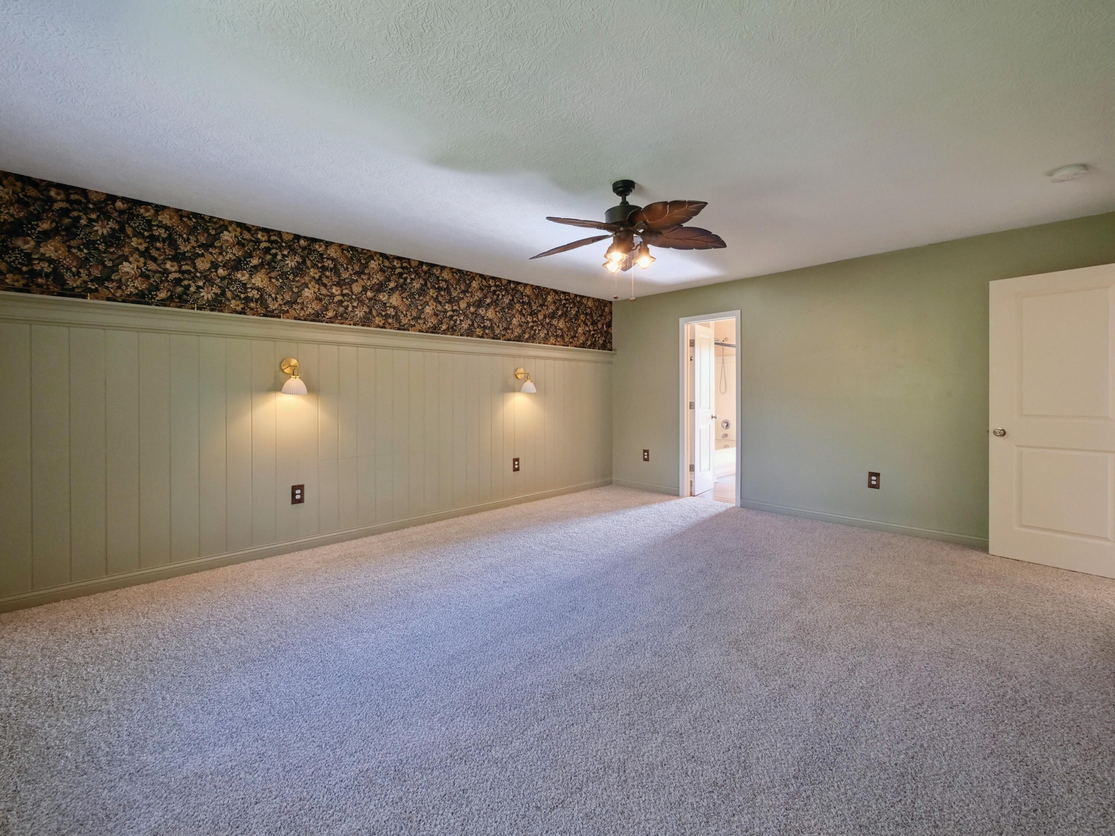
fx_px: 451
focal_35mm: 14
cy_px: 418
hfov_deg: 102.1
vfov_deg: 85.7
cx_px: 558
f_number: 7.1
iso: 640
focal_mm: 7
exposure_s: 1/15
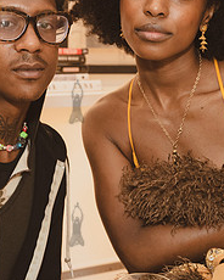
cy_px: 101
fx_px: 746
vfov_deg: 21.2
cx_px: 60
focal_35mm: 90
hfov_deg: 17.0
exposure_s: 1/250
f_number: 4
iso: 1600
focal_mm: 35
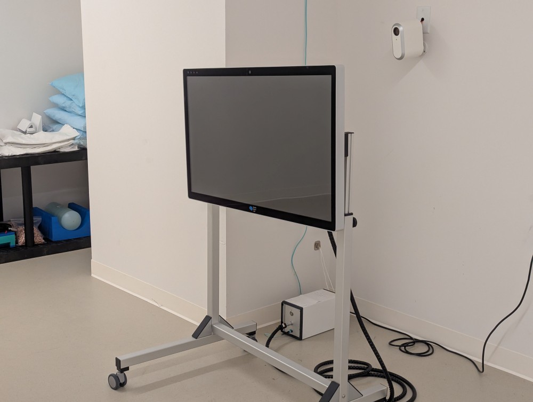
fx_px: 740
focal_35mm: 48
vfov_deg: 30.3
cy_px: 201
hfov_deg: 39.6
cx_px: 266
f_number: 1.85
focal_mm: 6.81
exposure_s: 1/23.8
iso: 189
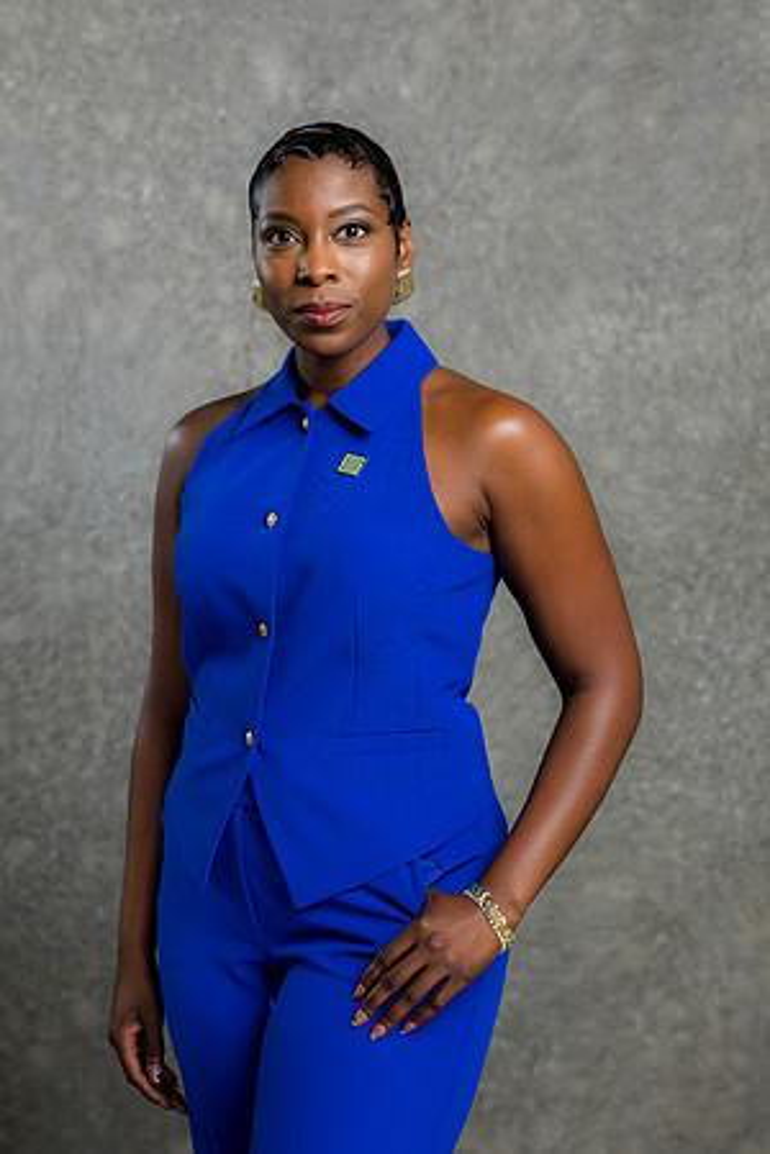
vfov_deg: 23.9
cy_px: 577
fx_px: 2727
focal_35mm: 85
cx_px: 385
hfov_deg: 16.1
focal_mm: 85
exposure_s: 1/200
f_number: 5
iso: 125
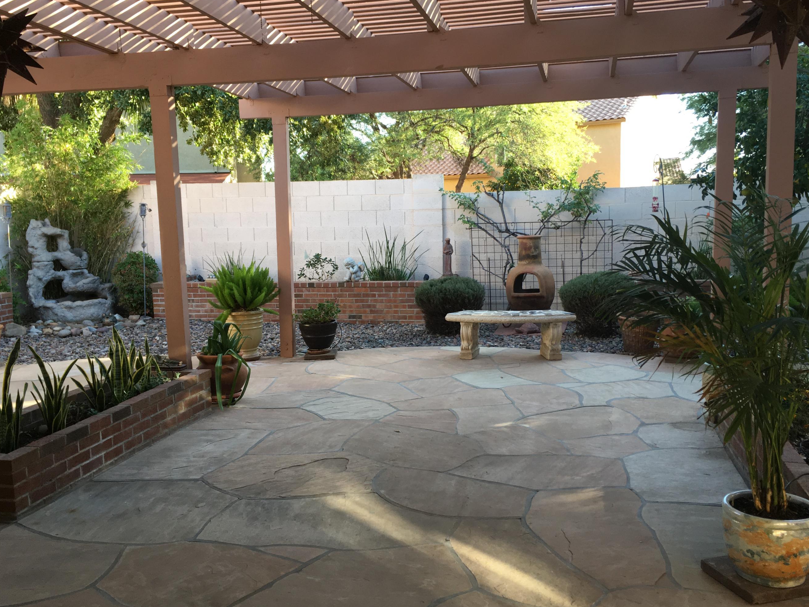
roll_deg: +1.6
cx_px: 422
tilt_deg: -7.3
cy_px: 307
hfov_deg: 55.3
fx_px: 771
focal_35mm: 33
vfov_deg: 42.9
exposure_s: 1/120
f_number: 2.2
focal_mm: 4.15
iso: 40
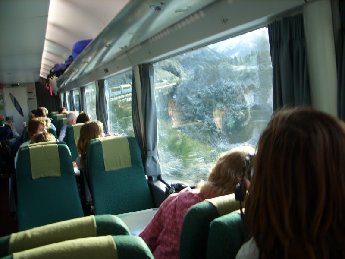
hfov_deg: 49.0
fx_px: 379
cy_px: 130
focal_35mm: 38
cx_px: 172
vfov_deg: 37.7
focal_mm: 7.8
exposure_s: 1/31
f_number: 2.8
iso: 50
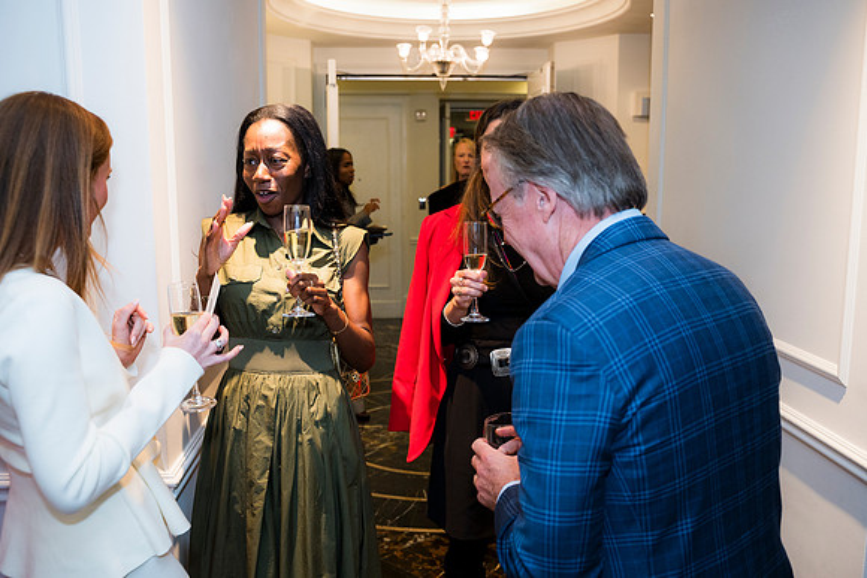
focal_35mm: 32
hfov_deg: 58.0
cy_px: 289
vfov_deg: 40.6
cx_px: 434
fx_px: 783
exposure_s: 1/125
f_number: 4
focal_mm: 32.5
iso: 1250
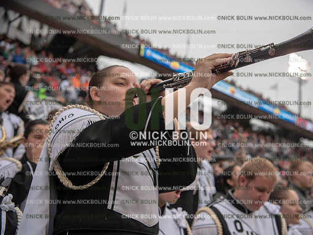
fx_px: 443
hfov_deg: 38.9
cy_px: 117
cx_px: 168
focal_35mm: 49
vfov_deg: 29.7
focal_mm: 45
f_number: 3.5
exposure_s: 1/800
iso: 250
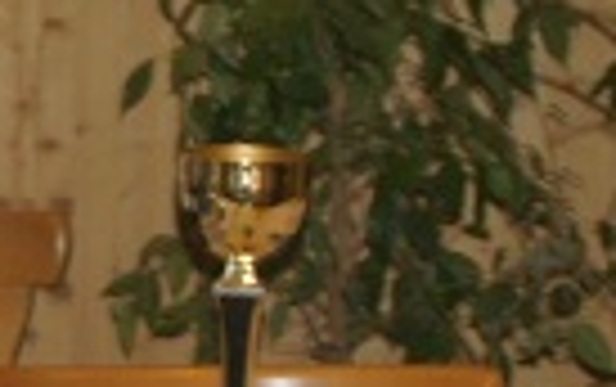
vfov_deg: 3.0
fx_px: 7497
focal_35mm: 446
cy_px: -45
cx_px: -967
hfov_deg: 4.6
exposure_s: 1/80
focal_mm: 50
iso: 500
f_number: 4.5
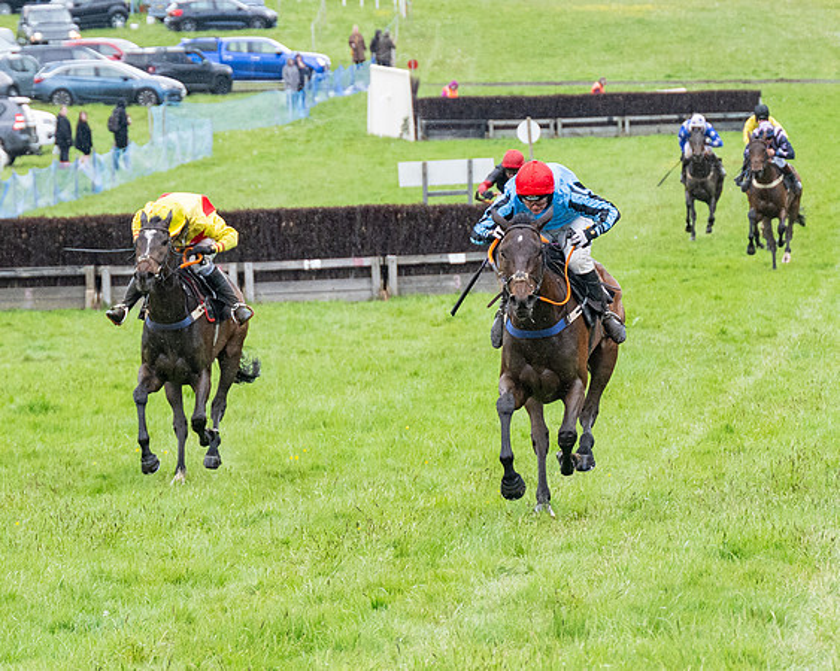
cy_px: 284
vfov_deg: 5.9
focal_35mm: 263
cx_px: 441
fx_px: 6538
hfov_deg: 7.4
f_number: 4
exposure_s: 1/1000
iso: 1000
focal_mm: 102
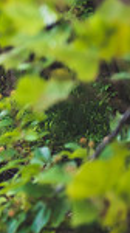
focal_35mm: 287
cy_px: 50
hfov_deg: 4.0
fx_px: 1765
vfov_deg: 7.5
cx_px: -303
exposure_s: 1/200
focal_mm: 70
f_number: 2.8
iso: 200
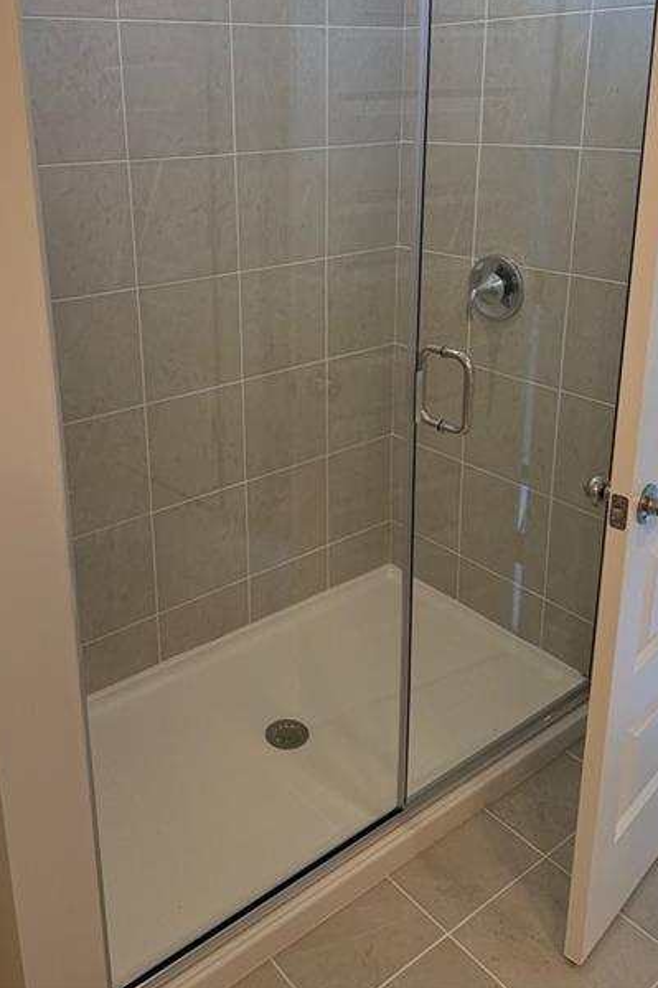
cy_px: 360
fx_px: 878
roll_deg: +1.0
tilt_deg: -16.4
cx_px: 275
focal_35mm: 32
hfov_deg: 41.0
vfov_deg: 57.9
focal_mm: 6.76
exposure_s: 1/213
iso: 200
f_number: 1.78
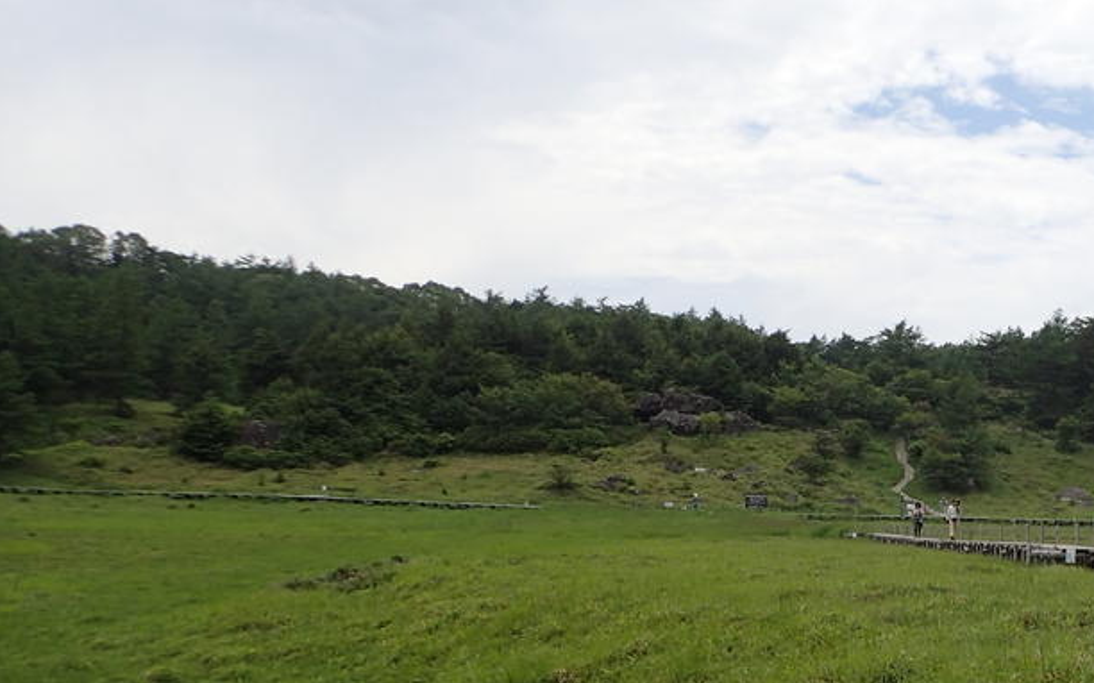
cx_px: 1067
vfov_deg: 24.6
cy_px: 501
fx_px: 1550
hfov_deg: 35.5
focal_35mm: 52
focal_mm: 4.5
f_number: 8
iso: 100
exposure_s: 1/250
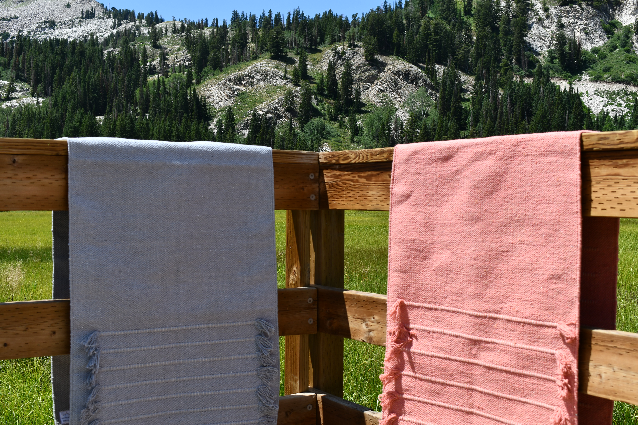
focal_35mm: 45
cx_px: 319
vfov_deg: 29.9
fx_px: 797
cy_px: 212
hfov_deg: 43.6
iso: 100
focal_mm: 30
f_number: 8
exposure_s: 1/250
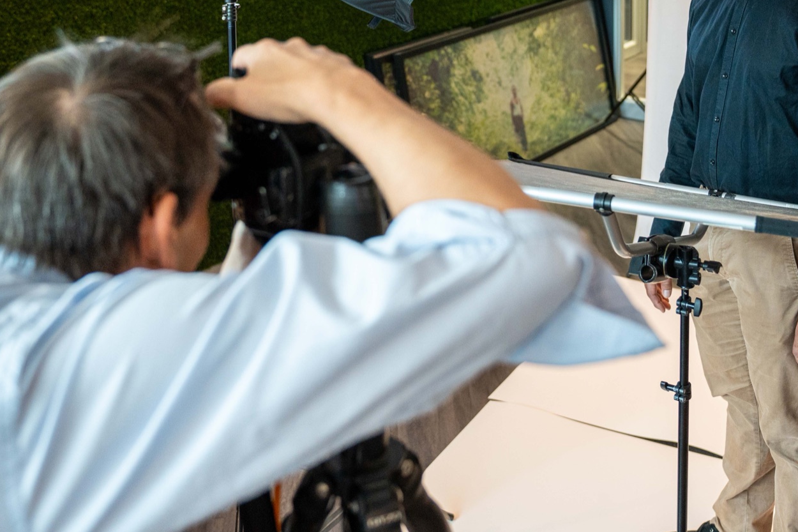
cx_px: 399
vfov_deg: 27.7
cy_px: 138
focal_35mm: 48
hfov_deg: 41.1
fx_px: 1064
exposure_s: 1/100
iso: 2500
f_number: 2.8
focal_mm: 30
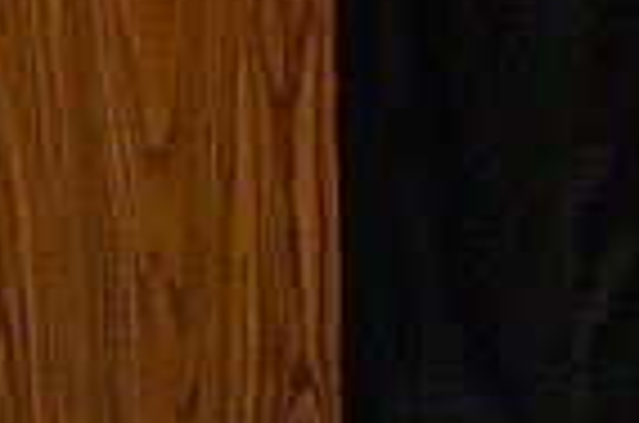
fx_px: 11246
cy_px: -500
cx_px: 202
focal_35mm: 635
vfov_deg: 2.1
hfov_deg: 3.3
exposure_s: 1/1000
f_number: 4
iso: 20000
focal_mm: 200
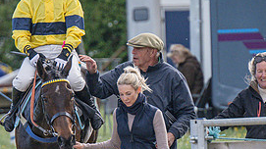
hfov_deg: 1.9
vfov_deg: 1.1
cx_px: 128
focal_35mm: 1144
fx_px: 8063
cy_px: 135
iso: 800
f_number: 4
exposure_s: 1/4000
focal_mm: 260
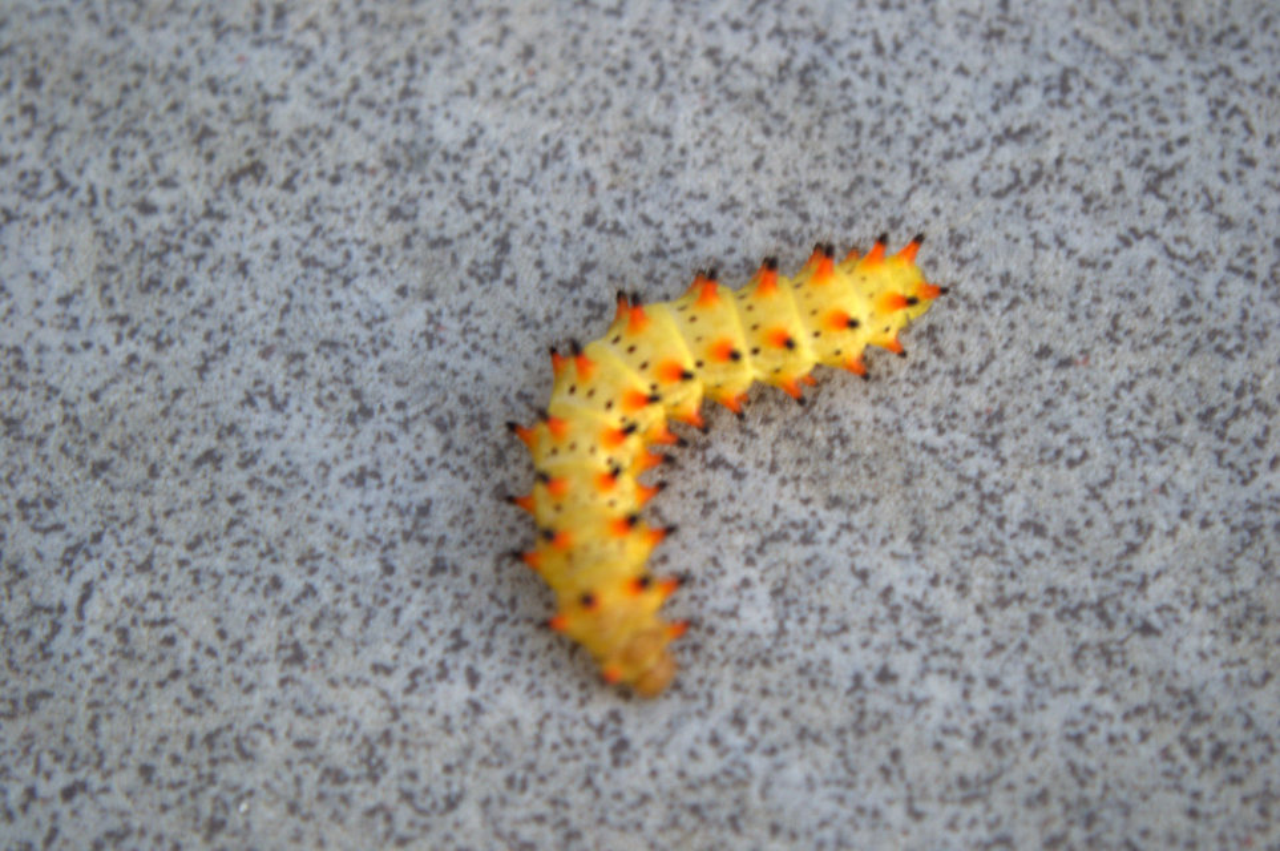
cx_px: 640
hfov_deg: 24.6
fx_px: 2930
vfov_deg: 16.5
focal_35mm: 82
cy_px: 426
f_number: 5.6
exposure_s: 1/60
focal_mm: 55
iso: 450
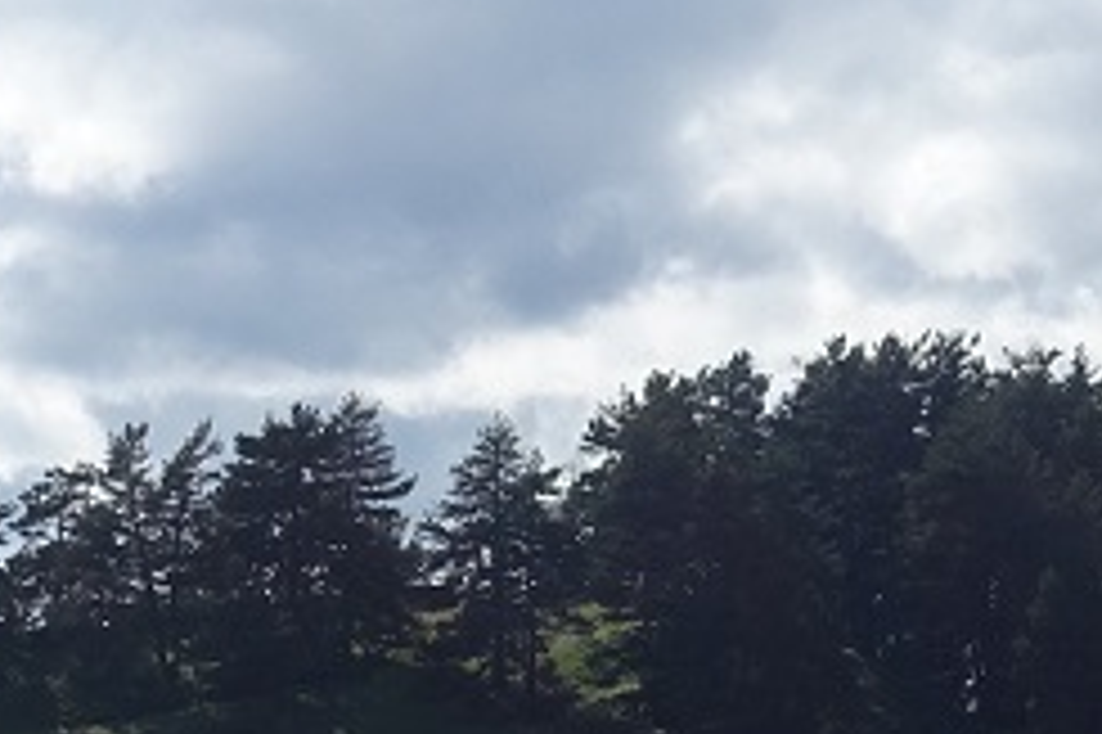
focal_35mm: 229
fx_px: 7005
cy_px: 522
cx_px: 850
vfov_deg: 6.0
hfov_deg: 9.0
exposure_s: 1/125
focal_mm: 14.9
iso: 125
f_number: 5.6
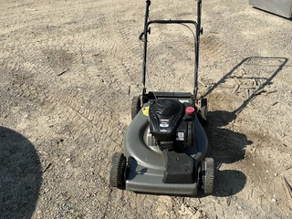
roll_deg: -0.4
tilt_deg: -25.2
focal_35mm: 35
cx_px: 166
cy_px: 90
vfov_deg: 40.6
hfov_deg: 52.5
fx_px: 295
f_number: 1.8
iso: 25
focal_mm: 3
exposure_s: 1/1984
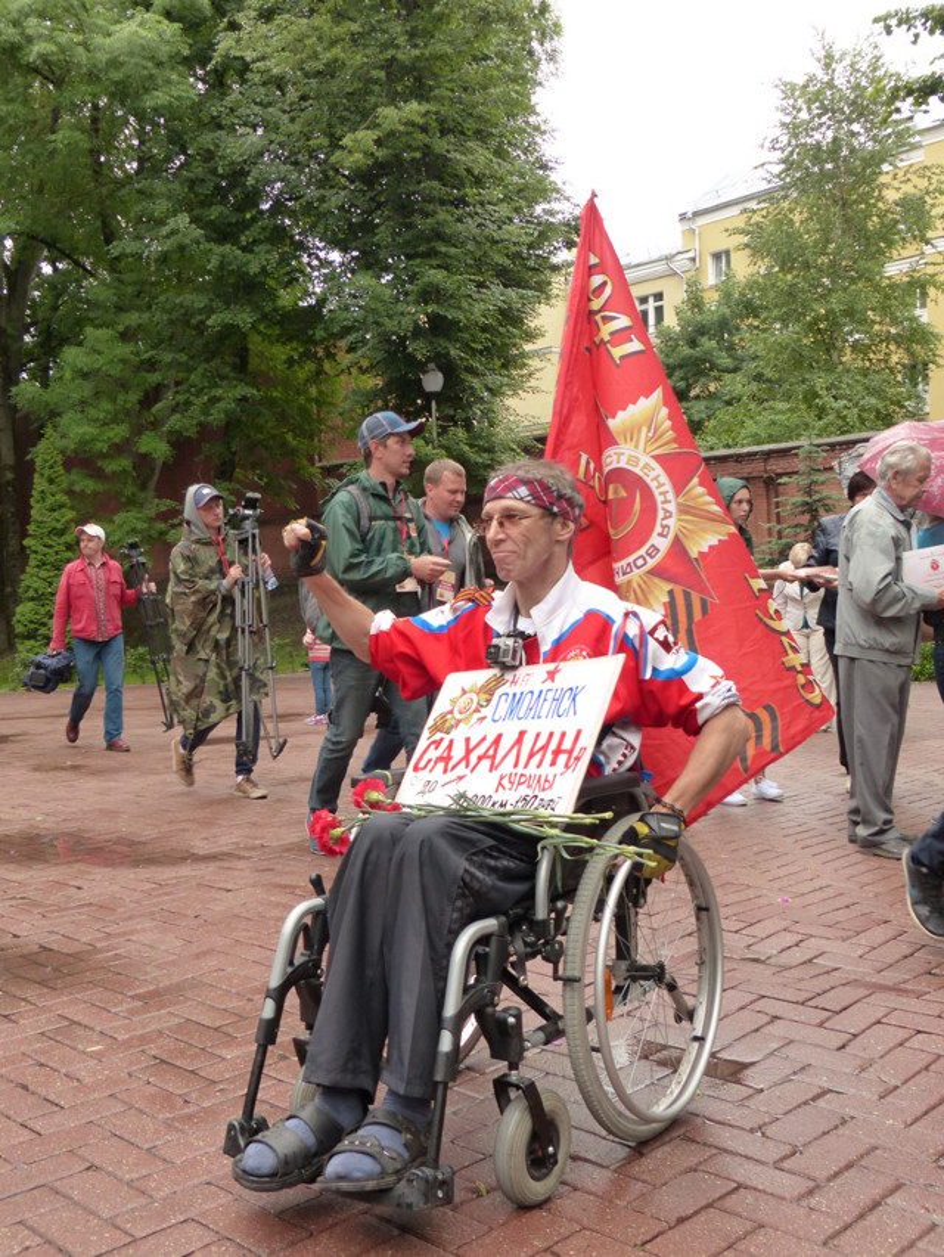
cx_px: 472
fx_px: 1235
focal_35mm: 34
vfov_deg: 53.9
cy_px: 628
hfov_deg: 41.8
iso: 160
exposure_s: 1/100
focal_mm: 6.2
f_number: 2.8
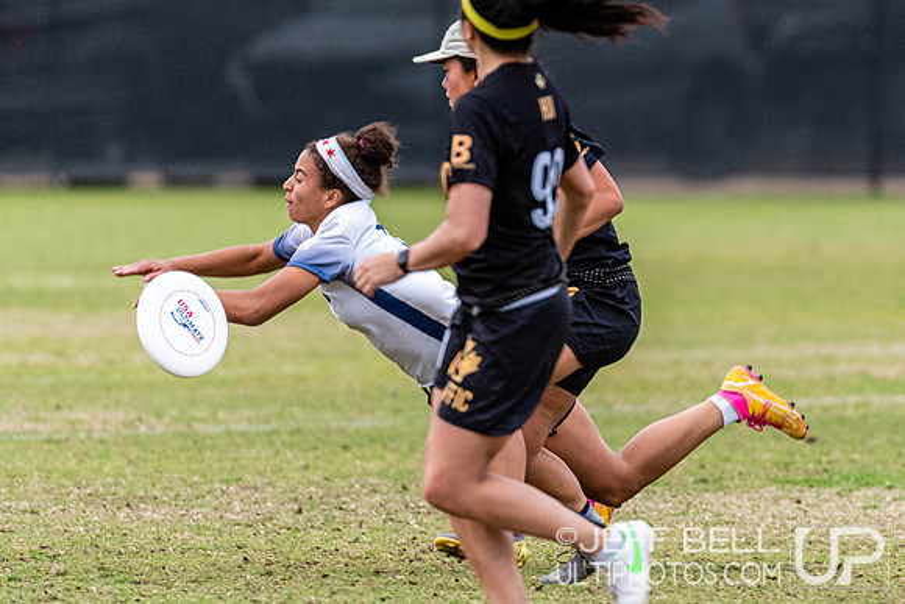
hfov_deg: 2.6
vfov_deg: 1.7
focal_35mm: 806
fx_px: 20272
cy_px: 211
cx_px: 604
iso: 1000
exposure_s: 1/1000
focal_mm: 400
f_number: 4
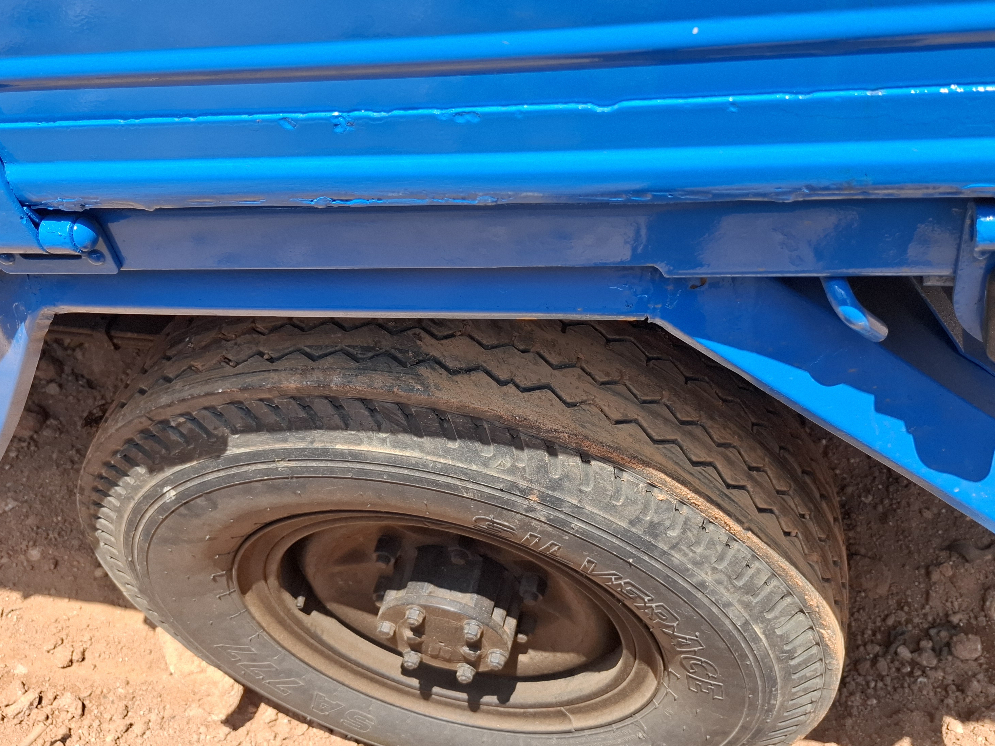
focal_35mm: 32
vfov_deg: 44.0
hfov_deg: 56.7
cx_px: 547
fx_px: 920
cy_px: 317
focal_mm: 5.54
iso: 50
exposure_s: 1/1522
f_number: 1.8
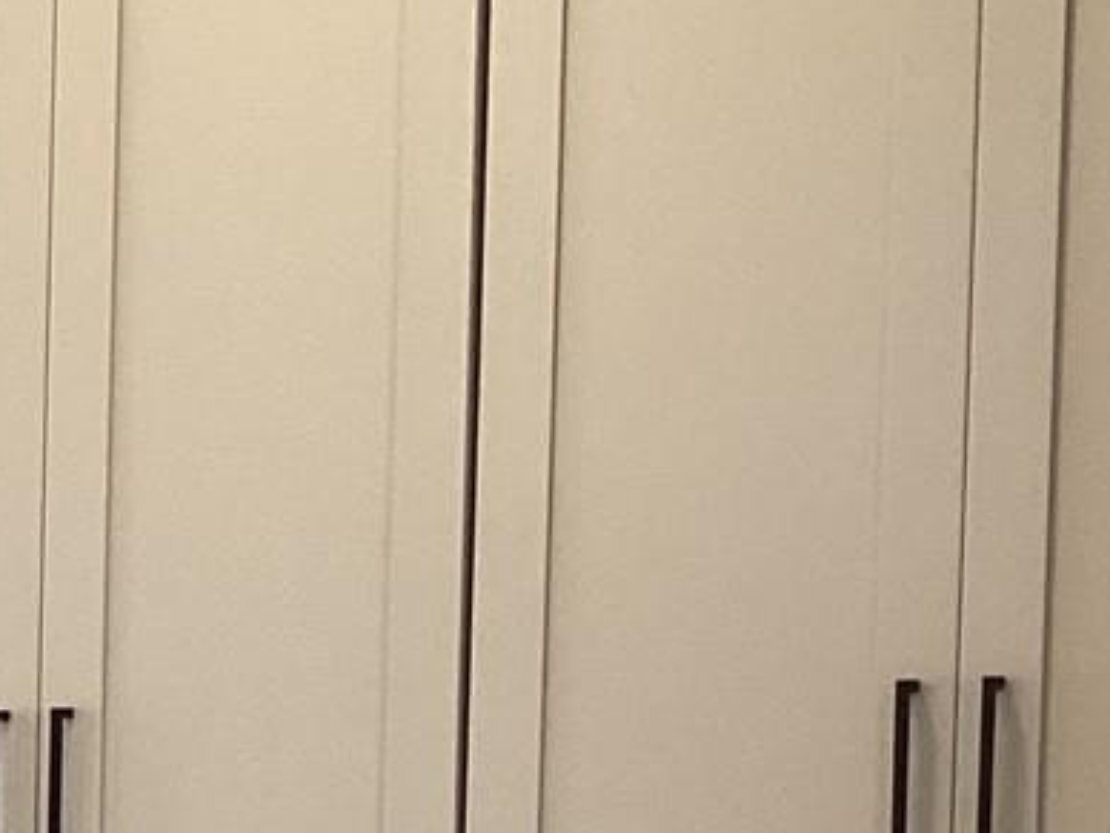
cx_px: -907
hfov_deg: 13.7
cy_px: 1199
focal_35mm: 128
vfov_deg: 11.2
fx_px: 4104
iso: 100
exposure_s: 1/60
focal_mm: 3.3
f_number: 2.4
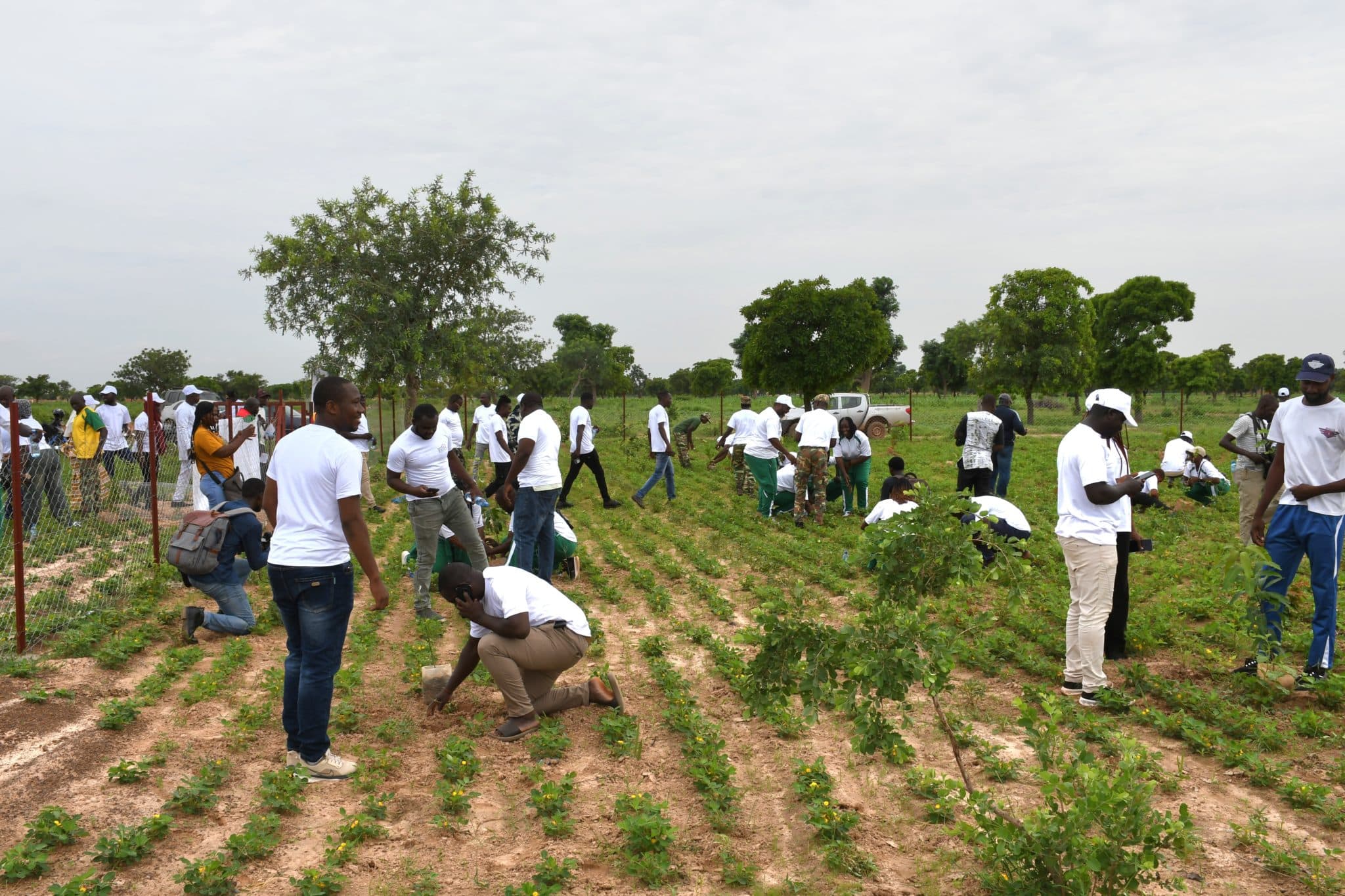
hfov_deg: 55.8
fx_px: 1270
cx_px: 672
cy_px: 448
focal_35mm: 34
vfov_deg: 38.9
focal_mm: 23
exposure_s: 1/250
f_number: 13
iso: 200
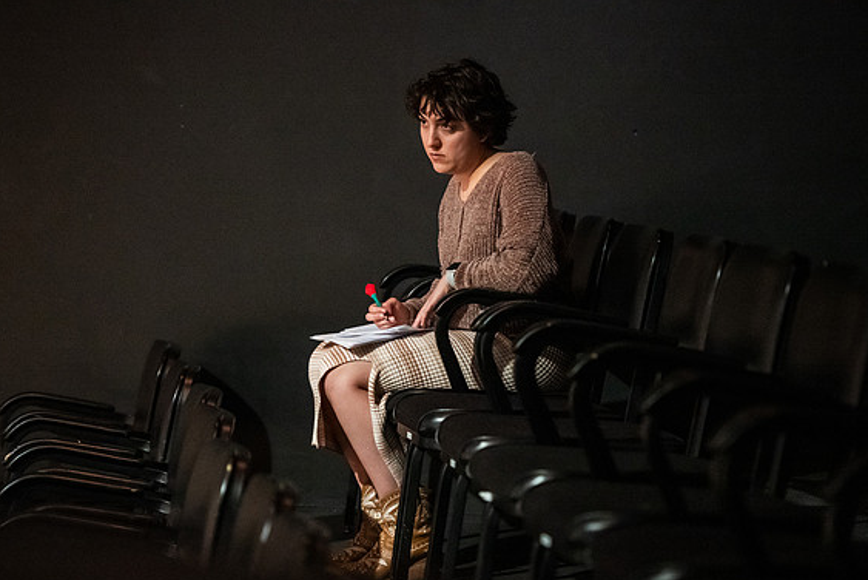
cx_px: 430
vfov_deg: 9.9
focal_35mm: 139
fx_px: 3353
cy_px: 294
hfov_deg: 14.8
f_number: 2.8
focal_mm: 135
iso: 16000
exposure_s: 1/125
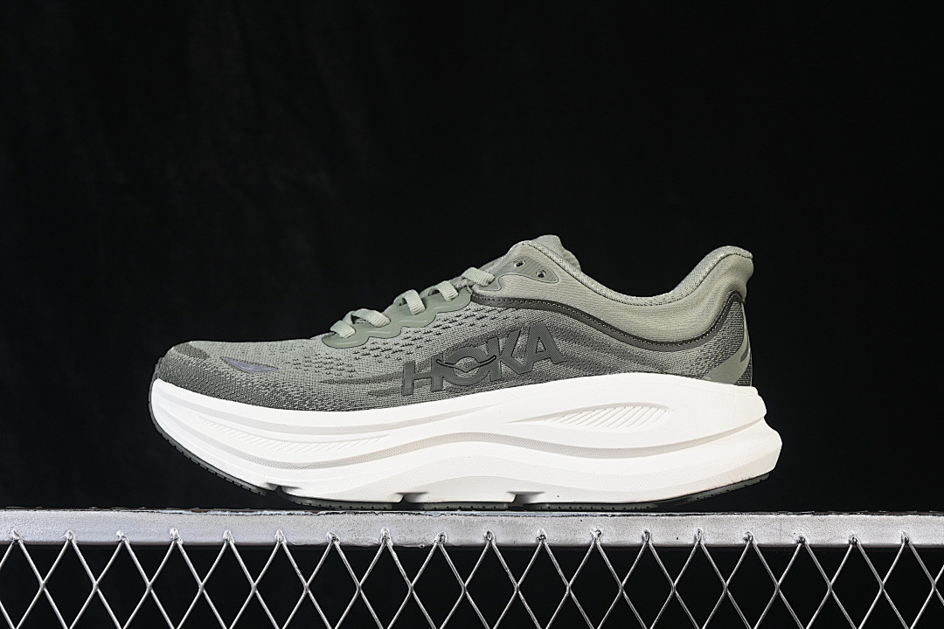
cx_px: 472
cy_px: 314
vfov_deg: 18.2
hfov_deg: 27.0
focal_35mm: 75
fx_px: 1967
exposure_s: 1/80
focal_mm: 50
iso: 160
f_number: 7.1
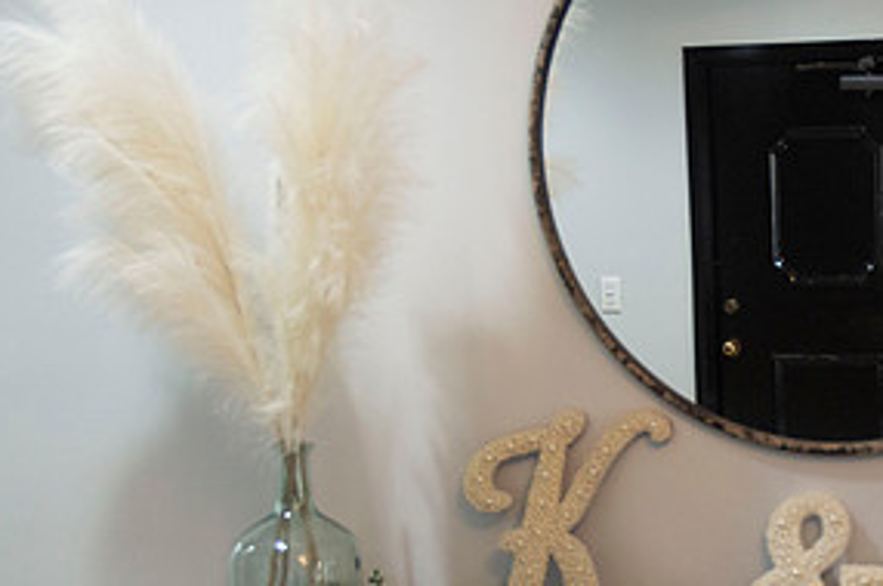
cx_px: 806
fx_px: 1862
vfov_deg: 17.9
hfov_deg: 25.8
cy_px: 318
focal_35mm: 76
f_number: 3.8
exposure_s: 1/40
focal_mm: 25
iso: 800
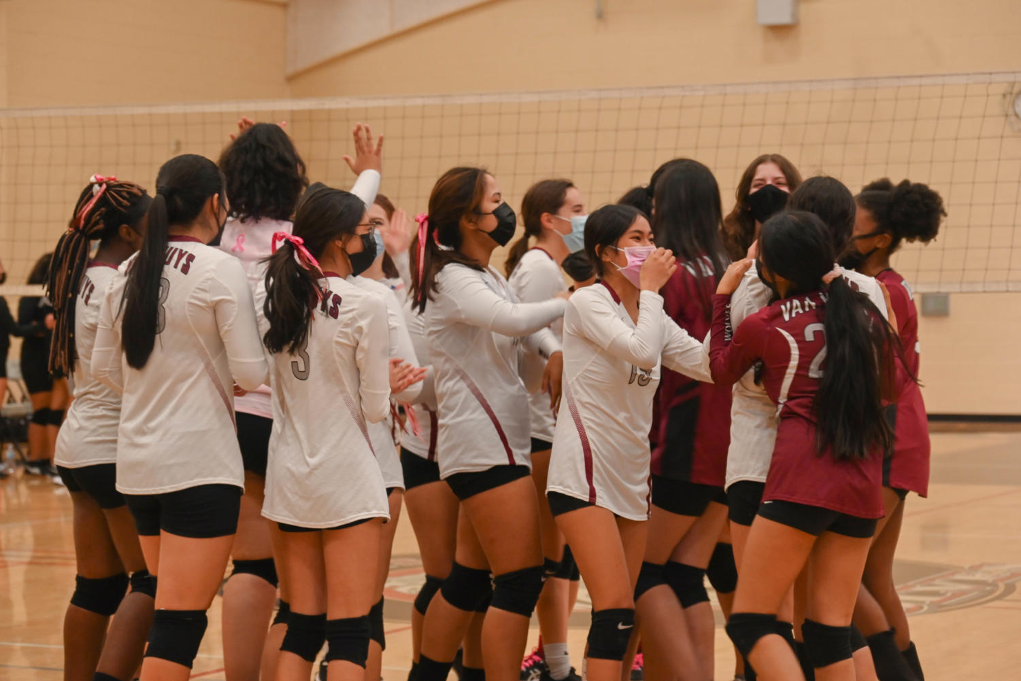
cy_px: 340
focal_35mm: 95
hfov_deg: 21.5
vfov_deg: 14.4
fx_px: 2695
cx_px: 510
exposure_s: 1/80
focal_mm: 95
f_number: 6.3
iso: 1600
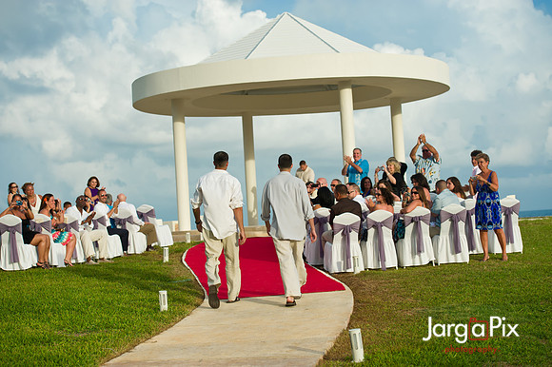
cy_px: 184
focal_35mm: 70
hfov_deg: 28.9
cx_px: 276
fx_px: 1073
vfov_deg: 19.4
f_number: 4
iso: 200
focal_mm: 70
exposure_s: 1/2000
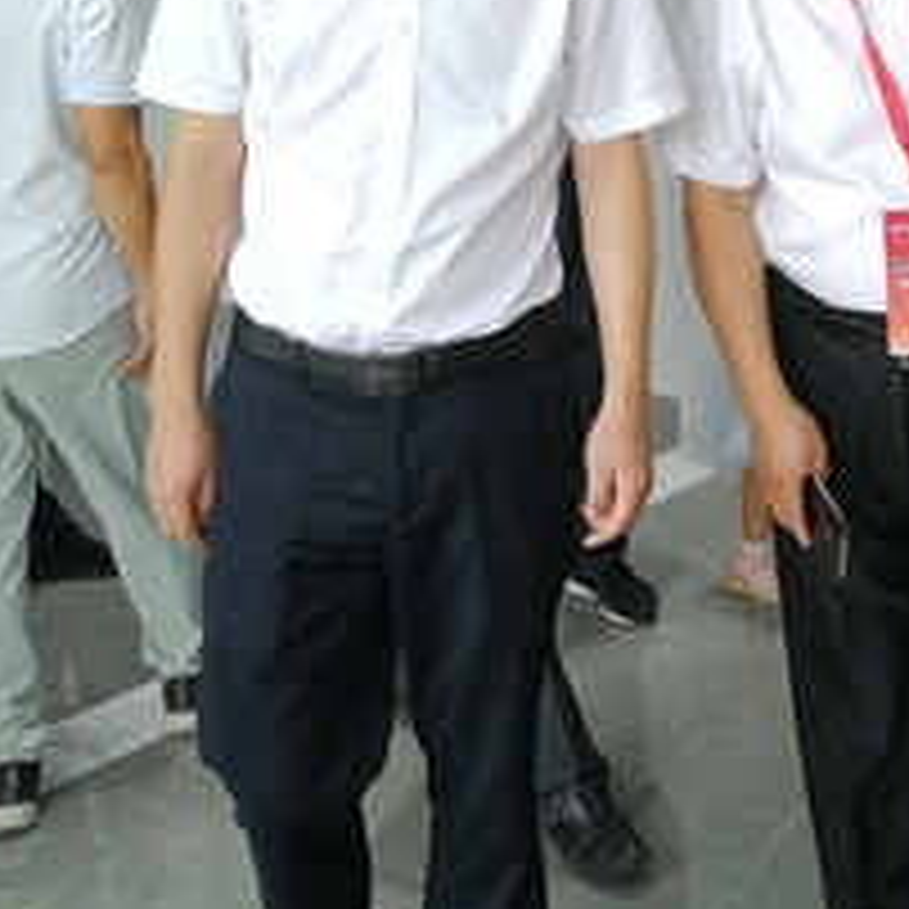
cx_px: 716
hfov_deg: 28.5
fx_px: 1753
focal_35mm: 59
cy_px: 88
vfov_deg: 28.0
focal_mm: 3.95
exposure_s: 1/100
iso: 64
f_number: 2.2
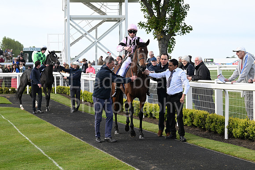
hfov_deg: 22.1
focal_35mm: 92
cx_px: 128
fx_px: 652
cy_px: 85
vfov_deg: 14.9
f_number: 6.3
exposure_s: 1/1250
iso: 800
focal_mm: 92
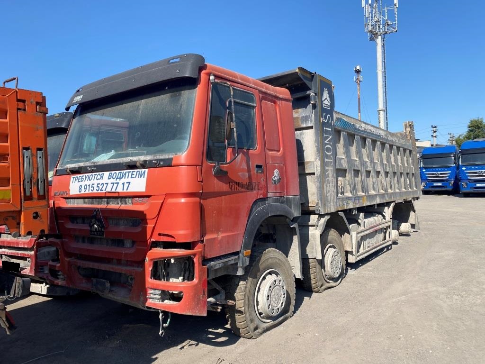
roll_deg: +2.0
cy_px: 182
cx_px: 242
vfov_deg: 53.1
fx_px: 364
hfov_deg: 67.3
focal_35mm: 26
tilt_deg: +3.9
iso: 32
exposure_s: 1/2463
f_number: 1.8
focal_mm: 4.25
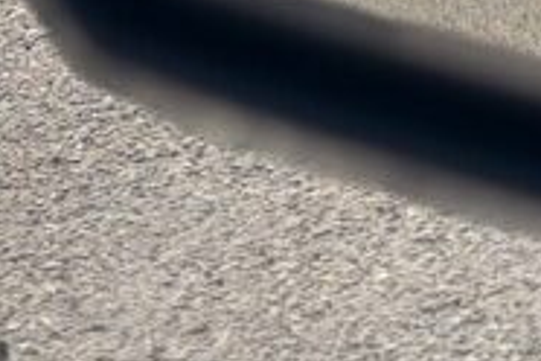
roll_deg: +2.1
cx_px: 739
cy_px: -329
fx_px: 3231
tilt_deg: -8.4
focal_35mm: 215
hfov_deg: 9.4
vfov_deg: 6.2
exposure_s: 1/2865
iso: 64
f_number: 1.78
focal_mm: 6.76
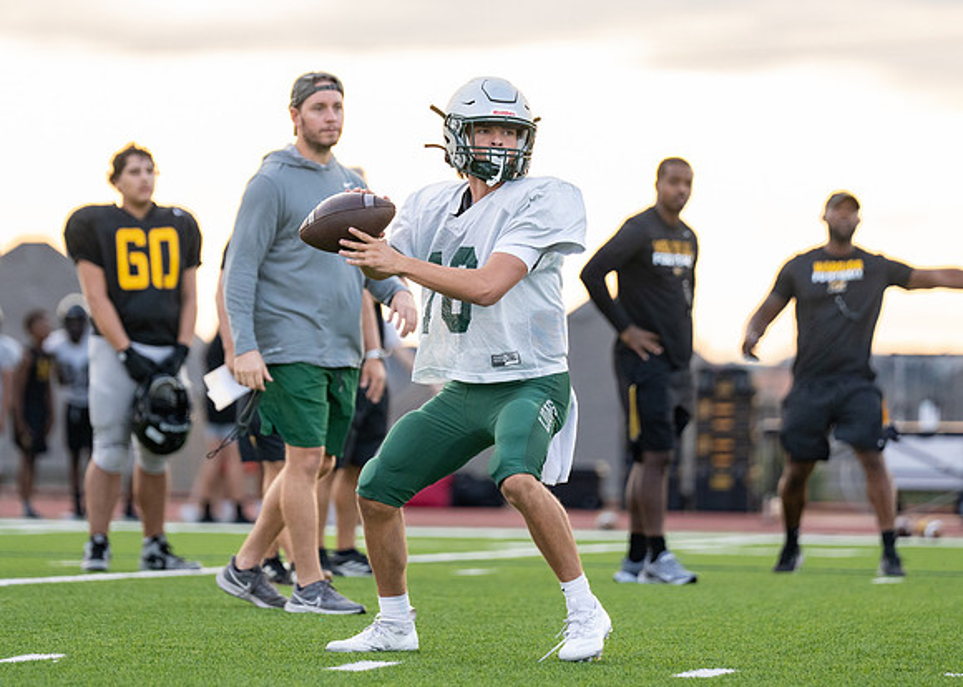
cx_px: 464
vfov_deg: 5.4
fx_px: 7343
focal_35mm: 269
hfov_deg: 7.5
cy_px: 204
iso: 1250
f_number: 2.8
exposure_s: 1/2000
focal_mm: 182
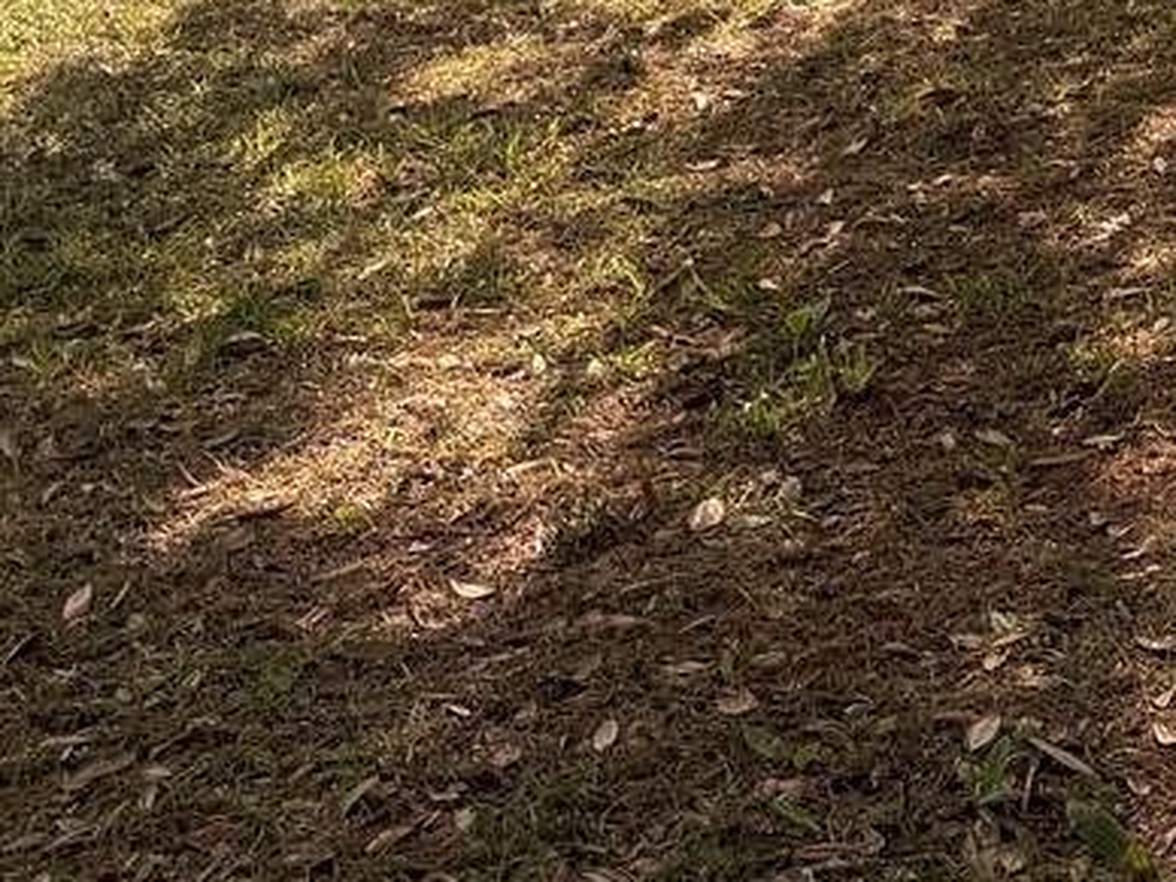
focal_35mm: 99
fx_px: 3363
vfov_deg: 13.0
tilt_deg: +0.2
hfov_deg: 18.3
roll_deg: +1.6
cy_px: -864
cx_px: 1600
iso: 100
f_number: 1.78
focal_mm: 6.76
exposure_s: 1/2445
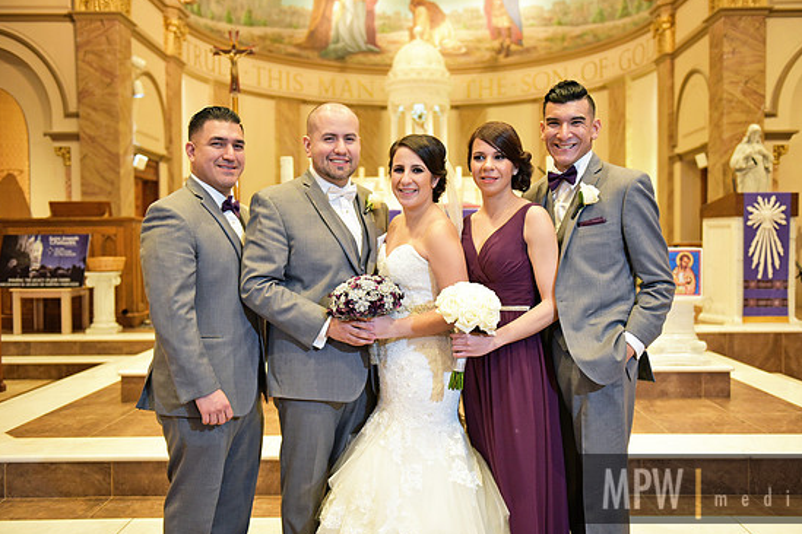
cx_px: 413
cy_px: 263
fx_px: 824
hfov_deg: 51.9
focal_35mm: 37
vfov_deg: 35.9
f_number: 2.8
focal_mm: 35
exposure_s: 1/160
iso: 2000
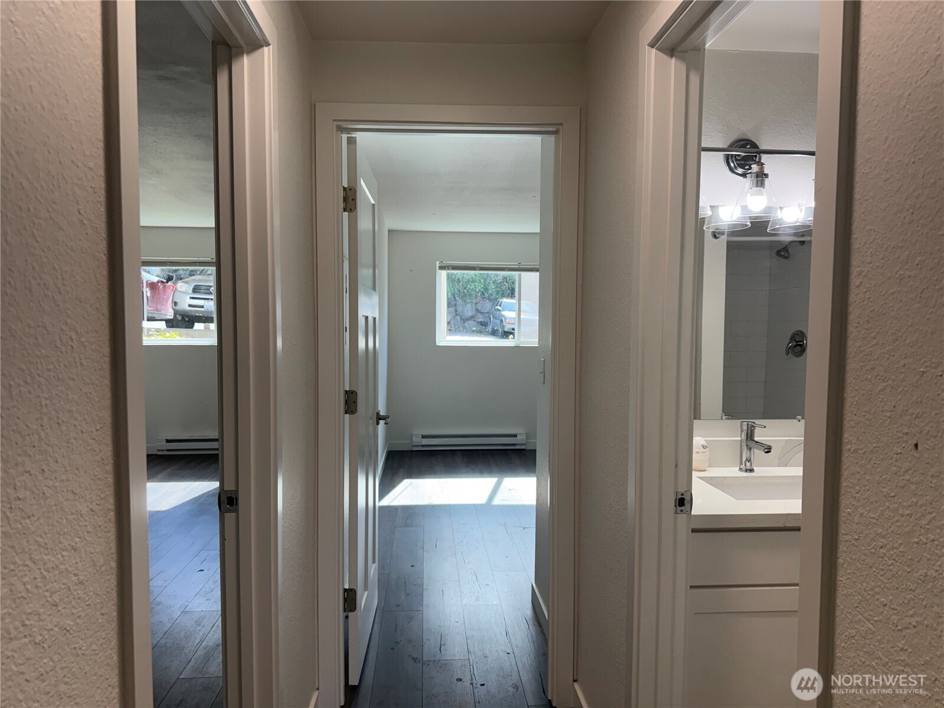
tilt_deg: -2.5
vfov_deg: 56.8
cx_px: 472
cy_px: 354
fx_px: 654
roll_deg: -0.5
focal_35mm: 24
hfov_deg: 71.6
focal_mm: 6.76
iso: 100
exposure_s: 1/259
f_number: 1.78
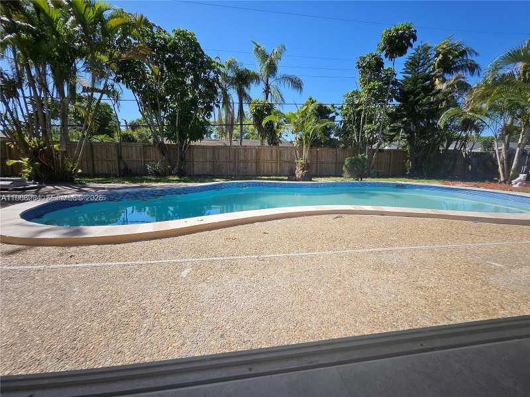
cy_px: 198
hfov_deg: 106.2
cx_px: 265
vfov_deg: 89.9
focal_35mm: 13
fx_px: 199
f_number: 2.2
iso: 32
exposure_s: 1/1218
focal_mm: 1.74
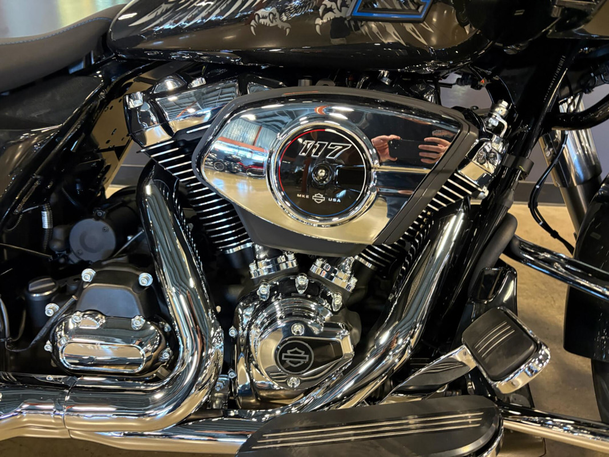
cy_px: 228
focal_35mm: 26
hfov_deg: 67.3
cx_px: 304
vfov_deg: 53.1
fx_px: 457
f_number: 1.6
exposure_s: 1/38
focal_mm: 5.96
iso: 400
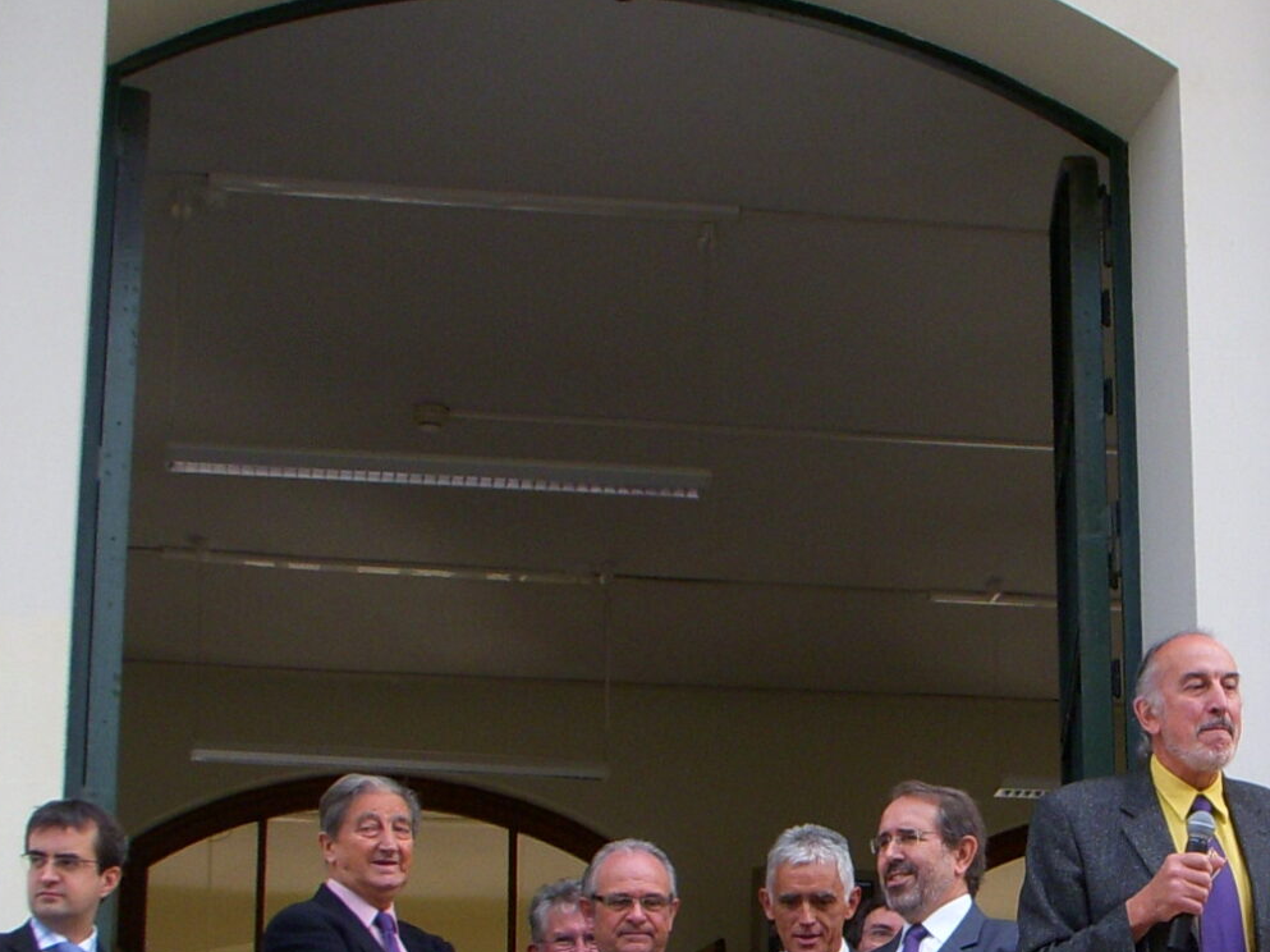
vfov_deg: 15.0
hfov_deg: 19.7
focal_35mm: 98
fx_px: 3594
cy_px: 743
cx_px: 1127
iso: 100
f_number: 3.3
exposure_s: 1/200
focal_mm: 6.3
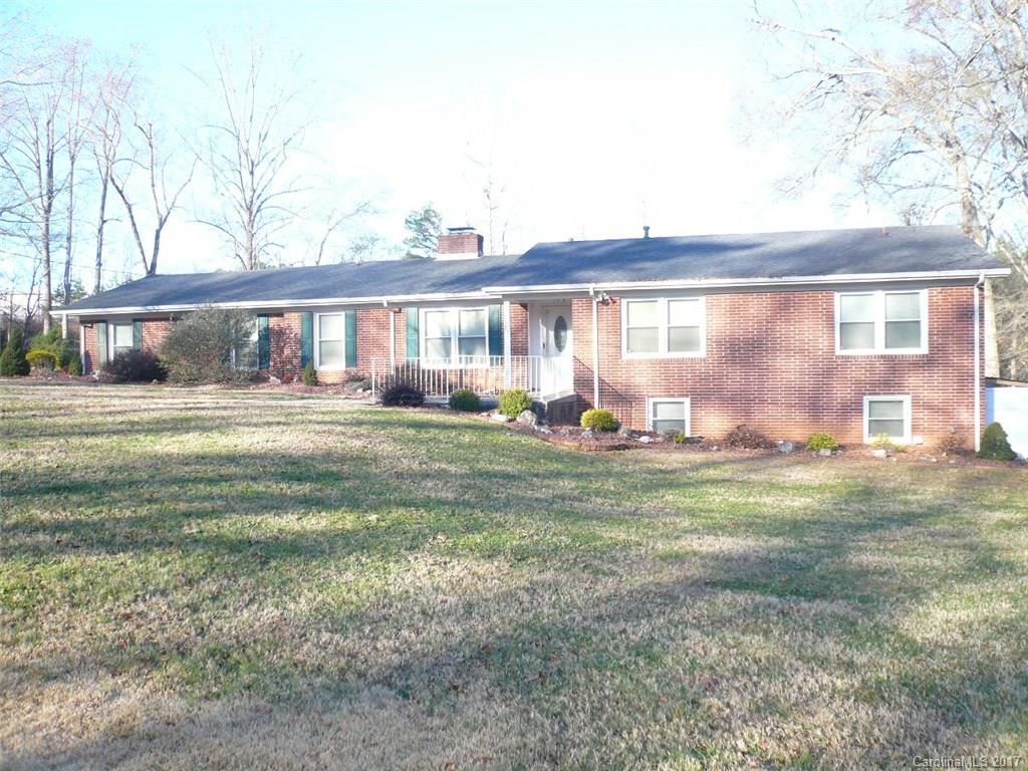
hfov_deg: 63.4
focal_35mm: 28
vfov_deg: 49.7
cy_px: 386
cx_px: 514
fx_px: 832
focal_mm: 4.6
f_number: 2.8
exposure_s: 1/200
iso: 100
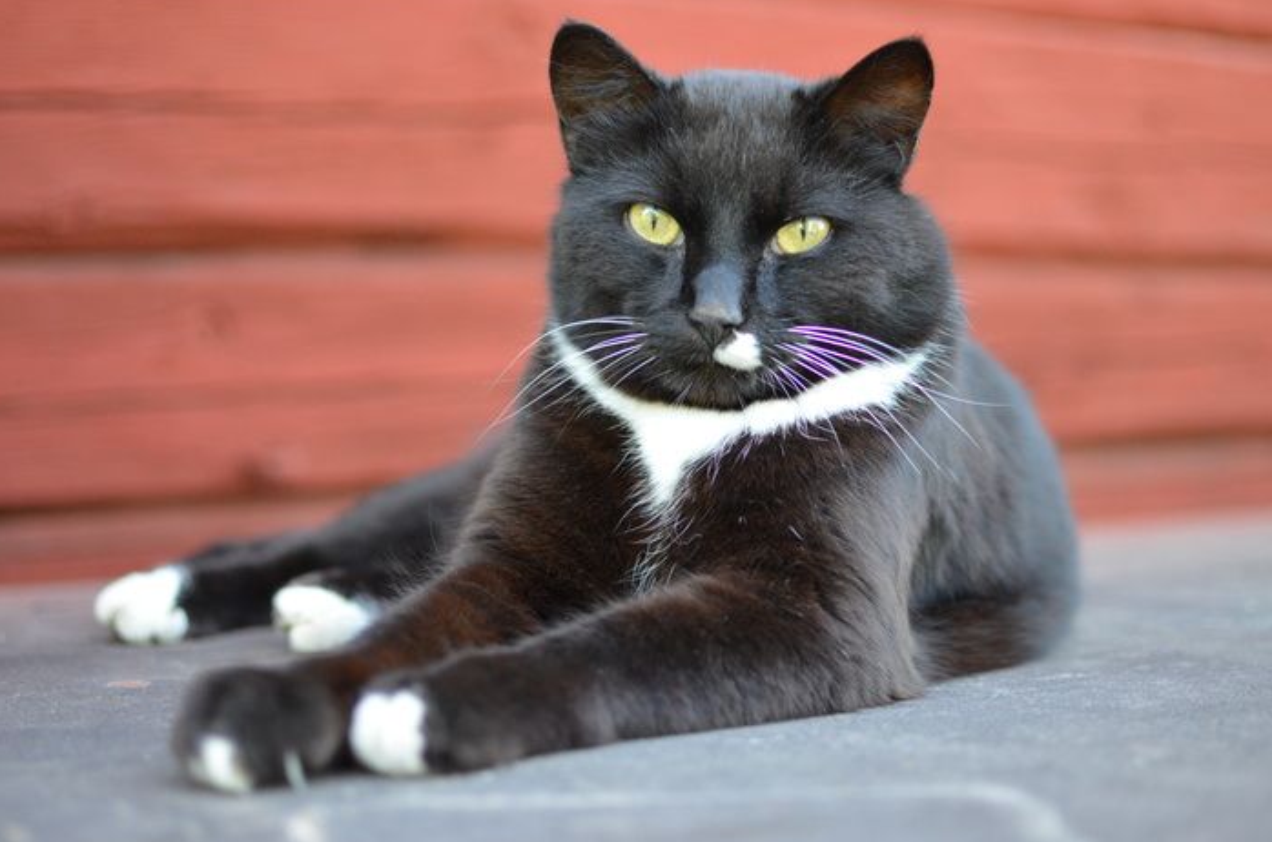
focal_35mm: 55
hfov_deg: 36.6
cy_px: 419
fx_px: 1922
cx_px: 651
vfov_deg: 24.7
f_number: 2
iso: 1100
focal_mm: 35
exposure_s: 1/500
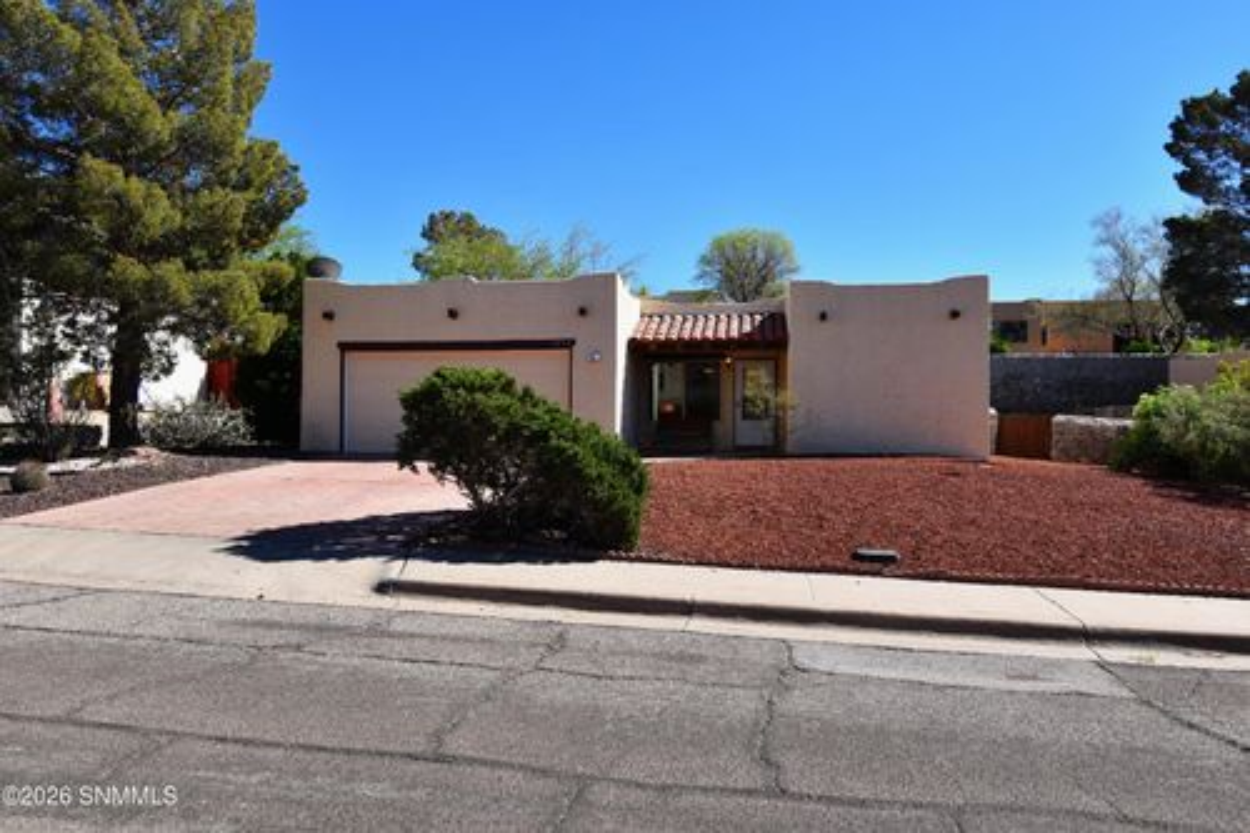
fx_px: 833
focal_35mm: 24
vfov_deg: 53.1
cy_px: 416
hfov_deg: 73.8
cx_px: 625
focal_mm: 16
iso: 200
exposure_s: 1/400
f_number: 10
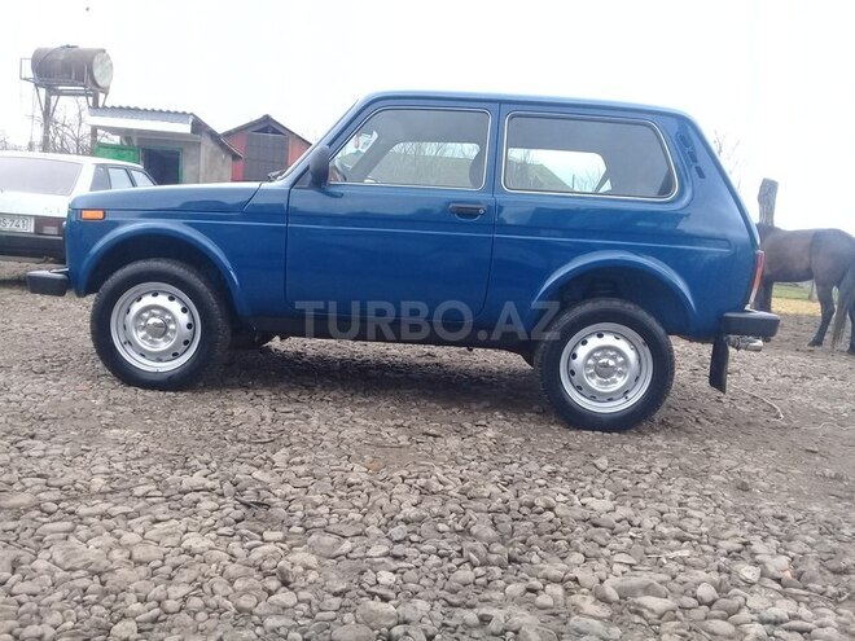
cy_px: 320
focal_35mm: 31
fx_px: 766
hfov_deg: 58.4
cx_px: 428
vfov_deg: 45.4
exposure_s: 1/100
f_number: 2.2
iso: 80
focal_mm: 3.3
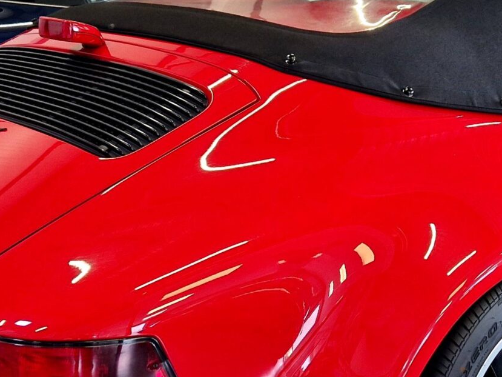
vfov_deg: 20.4
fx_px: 1030
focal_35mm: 71
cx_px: 327
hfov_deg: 27.3
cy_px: 329
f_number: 1.8
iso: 200
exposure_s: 1/100
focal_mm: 5.4
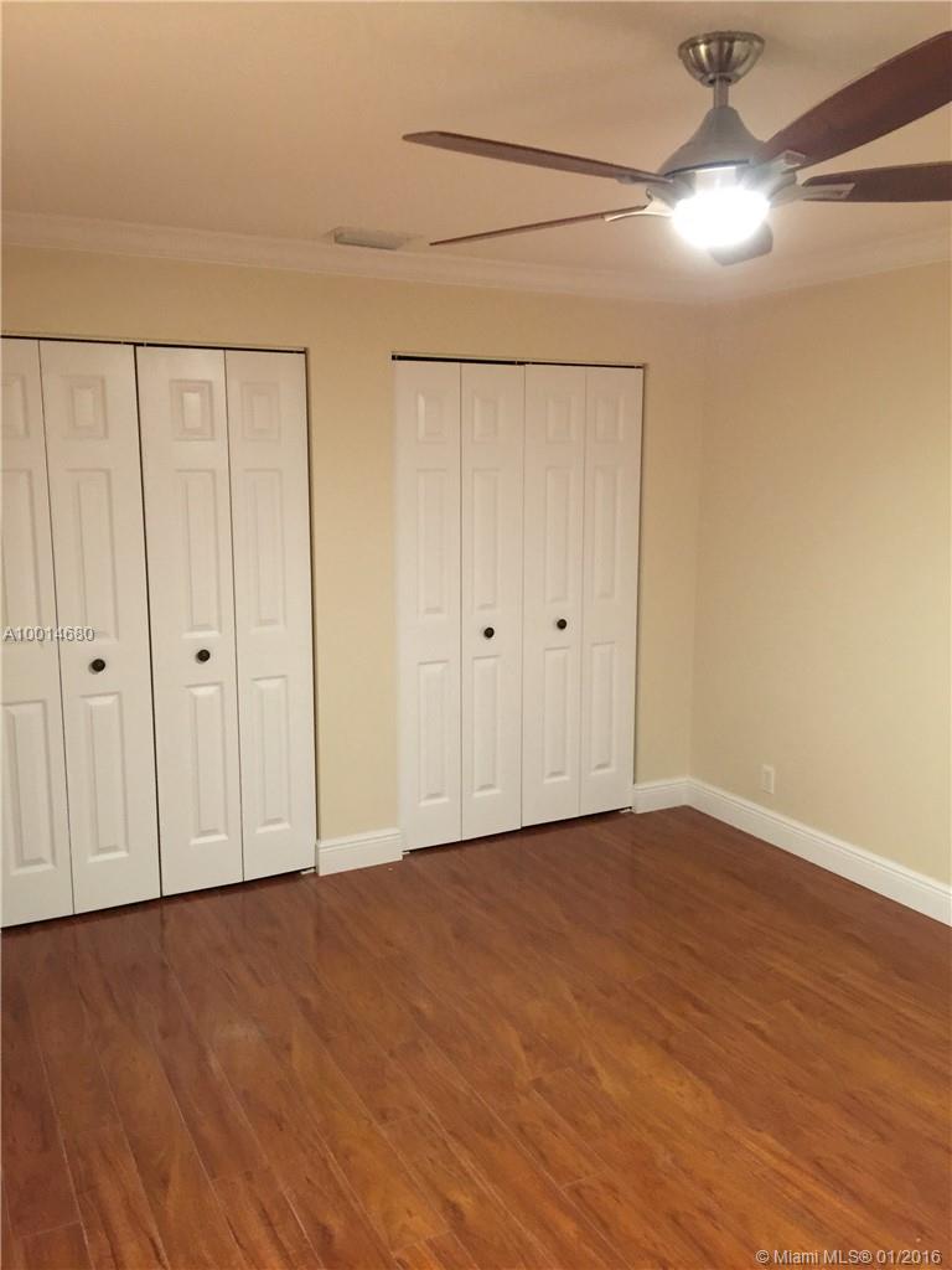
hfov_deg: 48.2
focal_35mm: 29
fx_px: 1063
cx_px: 476
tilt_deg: -10.4
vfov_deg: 61.7
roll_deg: +0.7
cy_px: 635
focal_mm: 4.15
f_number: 2.2
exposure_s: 1/10
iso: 125
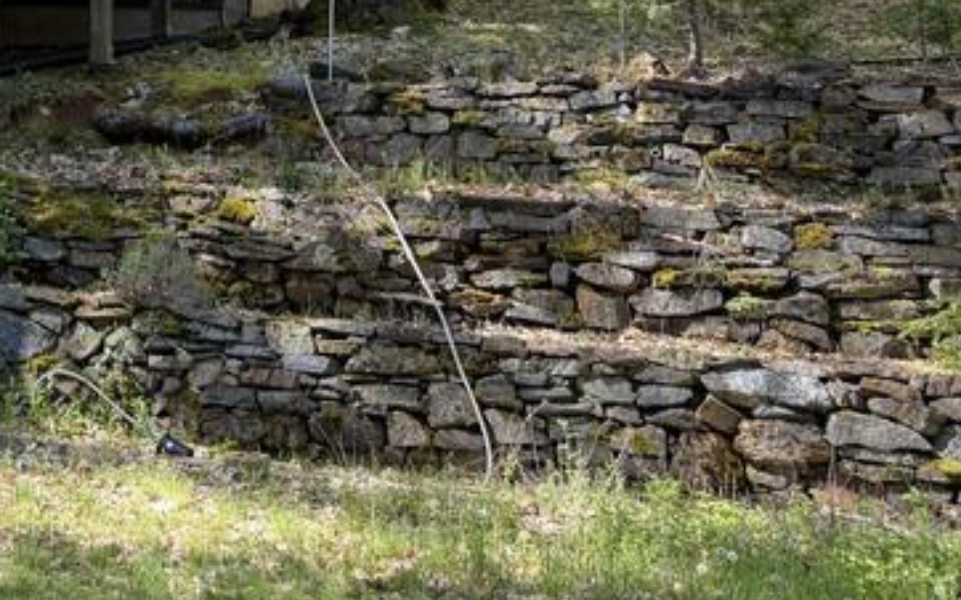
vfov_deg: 19.6
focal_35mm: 60
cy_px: -218
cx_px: -105
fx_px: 1571
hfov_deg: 30.3
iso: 100
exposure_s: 1/243
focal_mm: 6.76
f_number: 1.78
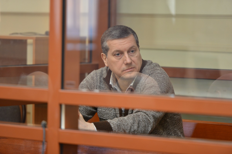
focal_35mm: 200
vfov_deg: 6.9
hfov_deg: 10.3
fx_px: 1289
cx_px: 116
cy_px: 77
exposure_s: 1/160
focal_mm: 200
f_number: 2.8
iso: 800
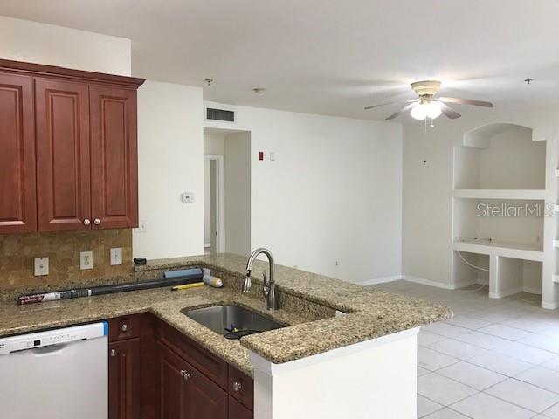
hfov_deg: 63.4
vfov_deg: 49.7
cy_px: 210
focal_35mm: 28
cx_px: 280
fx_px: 452
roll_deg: +0.7
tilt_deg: -2.4
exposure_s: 1/30
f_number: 1.8
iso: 25
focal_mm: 3.99
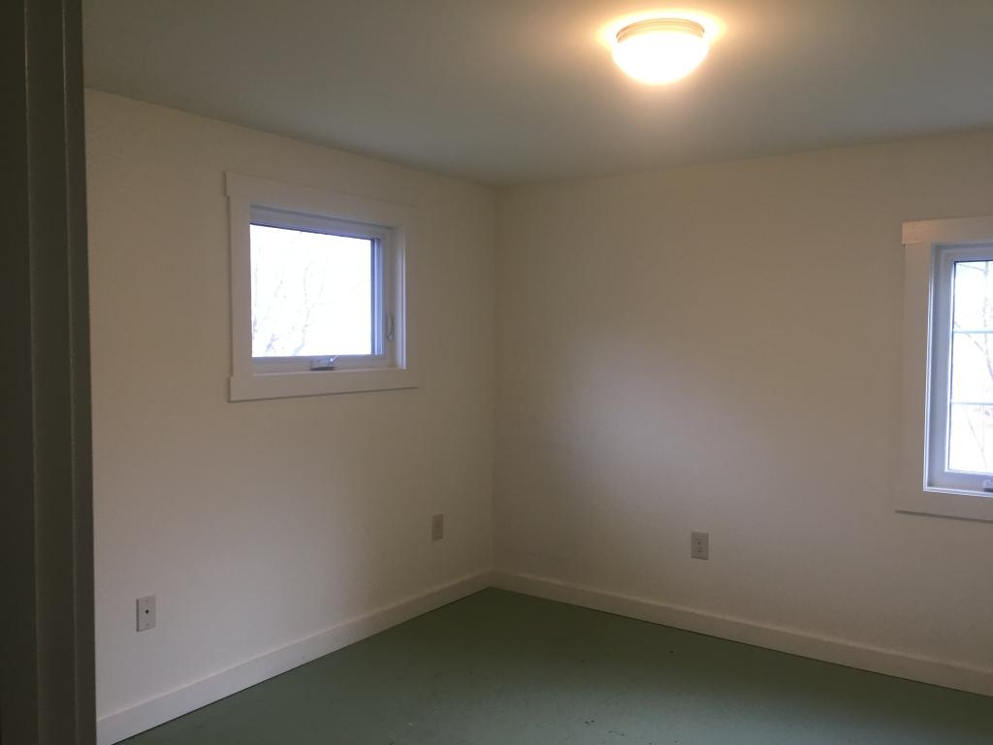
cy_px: 372
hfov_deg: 61.7
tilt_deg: -4.0
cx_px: 496
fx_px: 832
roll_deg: +0.8
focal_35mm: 29
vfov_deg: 48.2
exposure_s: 1/30
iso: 50
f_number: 2.2
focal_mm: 4.15
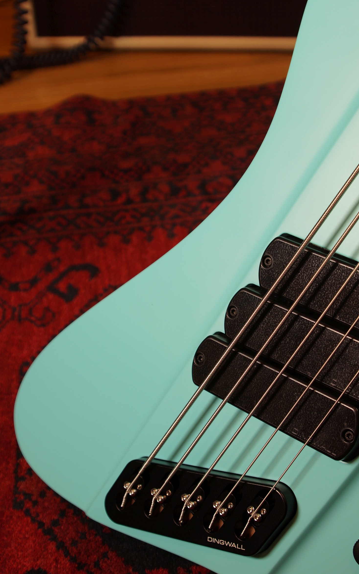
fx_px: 783
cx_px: 219
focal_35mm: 50
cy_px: 304
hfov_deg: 25.8
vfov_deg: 40.3
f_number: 5.6
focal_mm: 28
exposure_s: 1/20
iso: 100
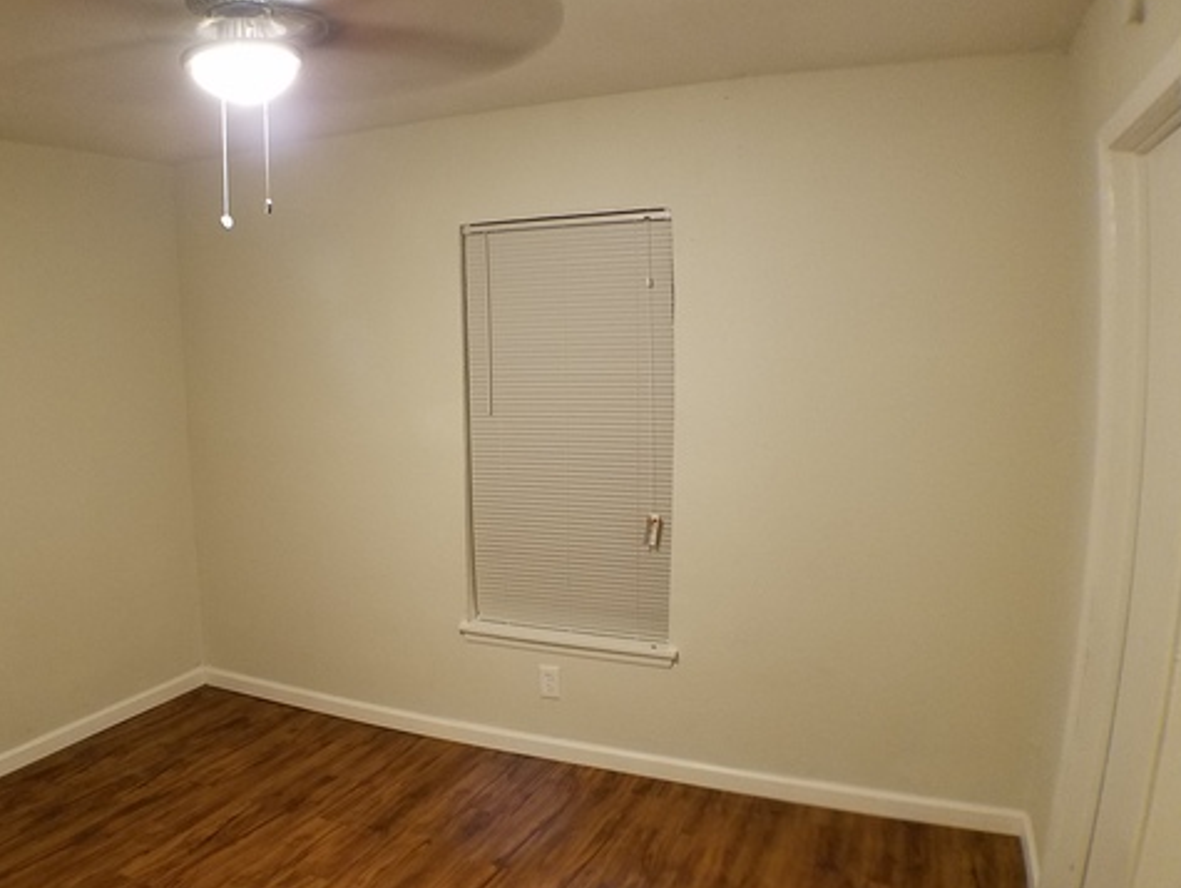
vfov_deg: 40.7
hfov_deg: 52.0
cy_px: 478
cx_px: 433
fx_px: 1195
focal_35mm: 35
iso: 200
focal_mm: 4.2
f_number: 1.7
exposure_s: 1/11
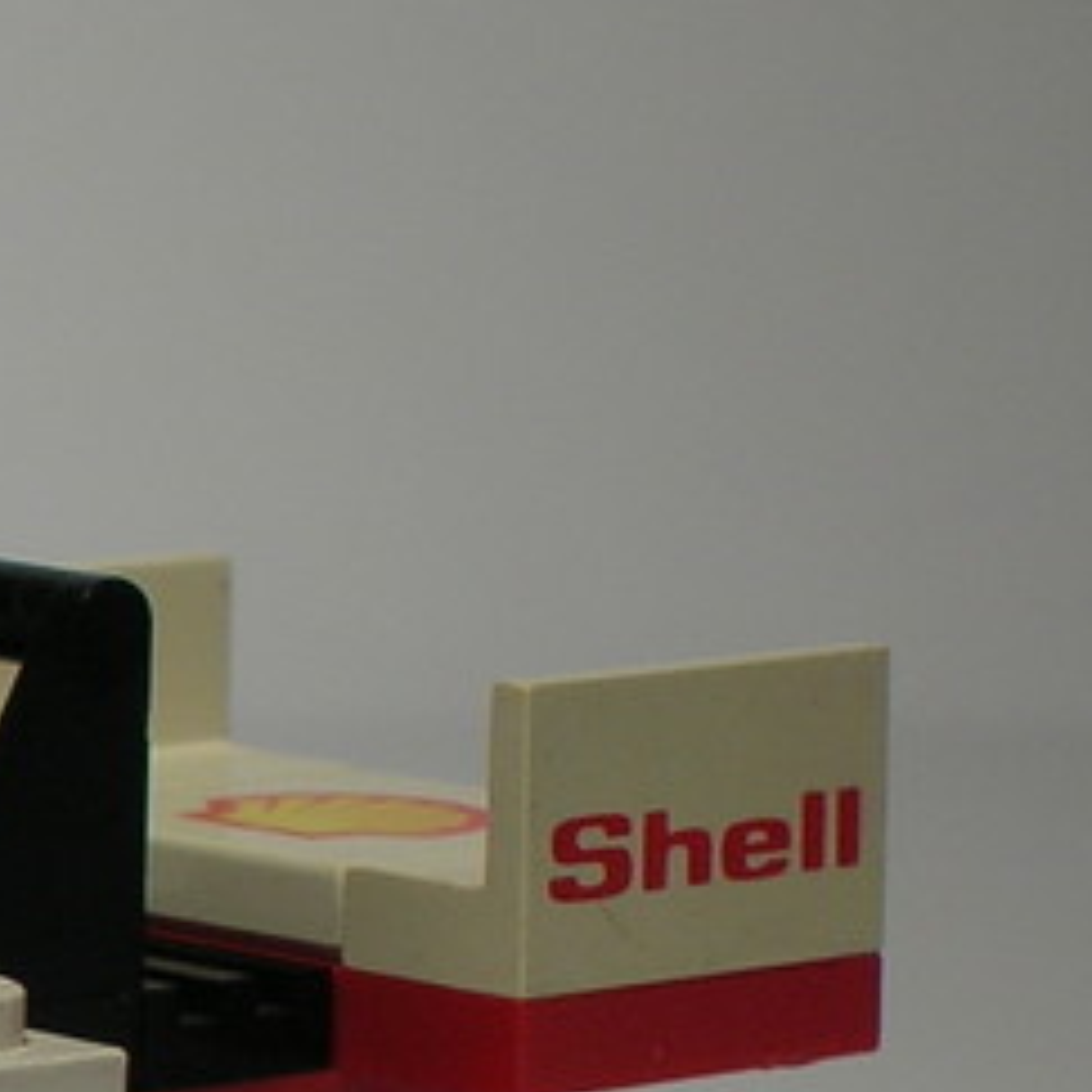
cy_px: 1139
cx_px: -683
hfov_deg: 5.9
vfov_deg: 5.9
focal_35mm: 294
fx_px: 10493
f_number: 4.5
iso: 50
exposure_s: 1/18.1
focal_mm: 15
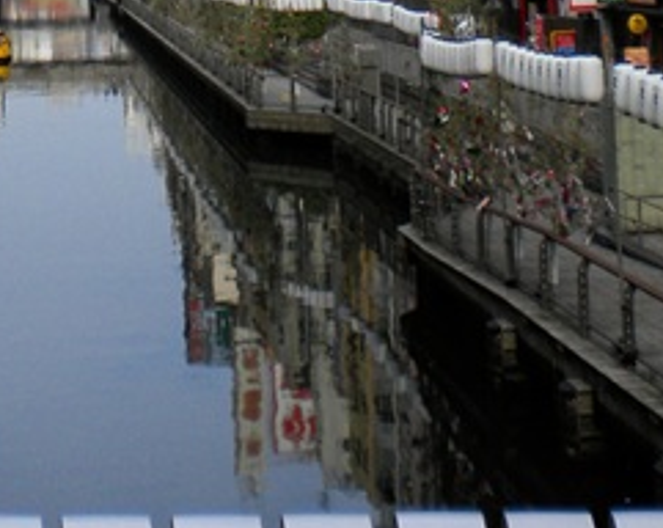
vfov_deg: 21.2
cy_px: 106
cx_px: 85
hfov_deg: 26.1
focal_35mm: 71
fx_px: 1391
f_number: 4.6
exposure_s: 1/438
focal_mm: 6.3
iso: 80
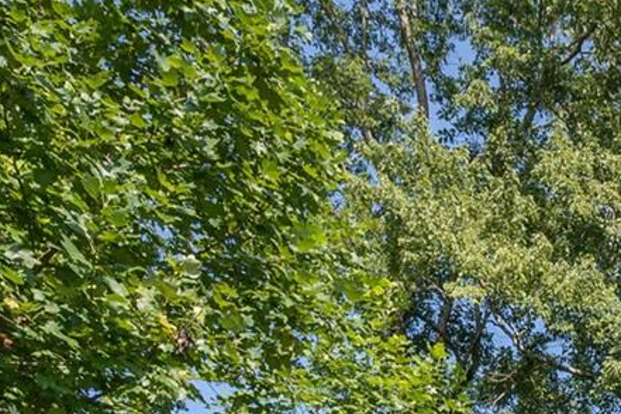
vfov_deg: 15.8
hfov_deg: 25.4
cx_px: 862
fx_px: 1121
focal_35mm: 65
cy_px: 861
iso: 320
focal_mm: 14
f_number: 7.1
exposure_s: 1/640
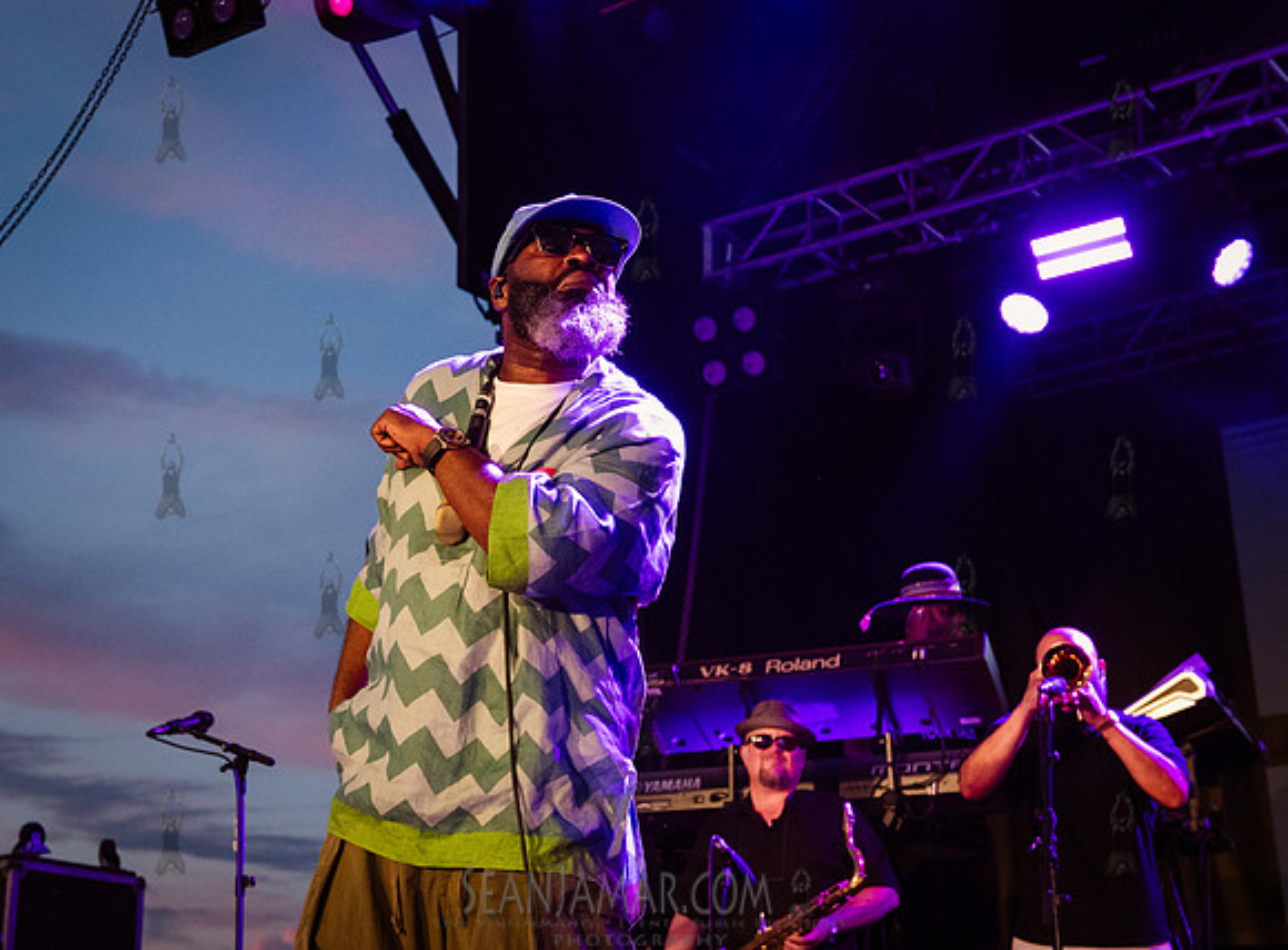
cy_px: 410
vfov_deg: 24.9
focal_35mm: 58
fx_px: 2154
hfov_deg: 33.1
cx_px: 486
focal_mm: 45
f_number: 4
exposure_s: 1/400
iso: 5000
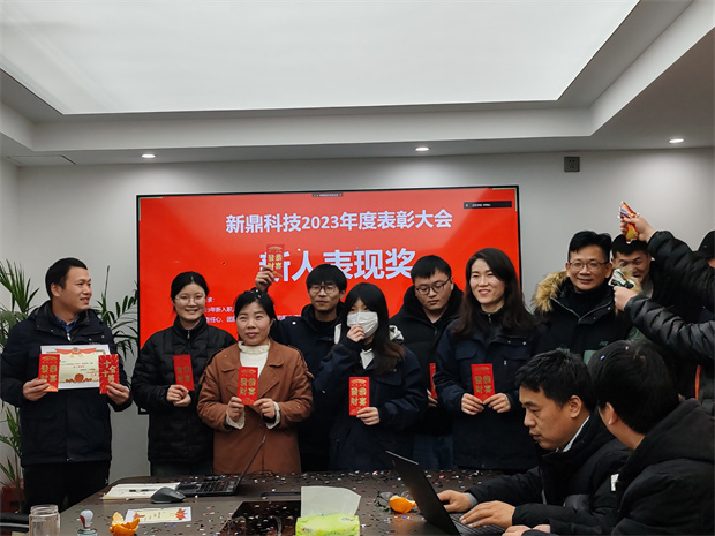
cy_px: 268
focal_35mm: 54
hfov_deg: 35.5
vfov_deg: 27.0
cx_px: 358
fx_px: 1115
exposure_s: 1/100
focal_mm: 6.12
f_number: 1.9
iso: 100
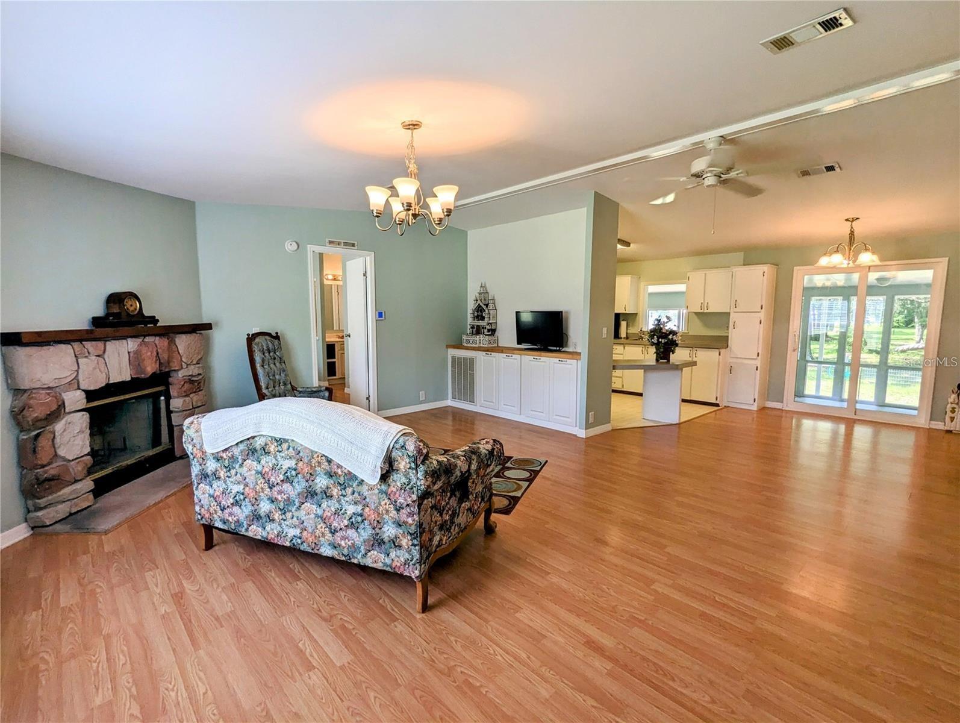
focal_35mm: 16
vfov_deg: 78.2
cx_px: 480
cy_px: 362
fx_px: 444
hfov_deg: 94.4
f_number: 2.2
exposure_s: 1/120
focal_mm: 2.35
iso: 63
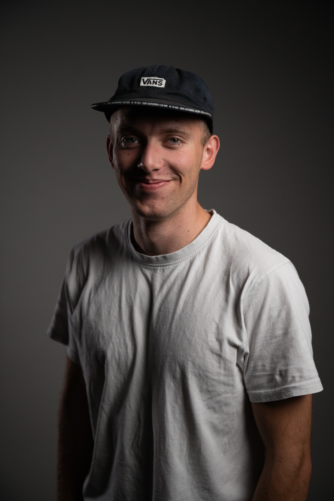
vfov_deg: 38.9
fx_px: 710
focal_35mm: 51
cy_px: 250
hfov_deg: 26.5
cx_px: 167
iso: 640
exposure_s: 1/320
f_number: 2.8
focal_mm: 51
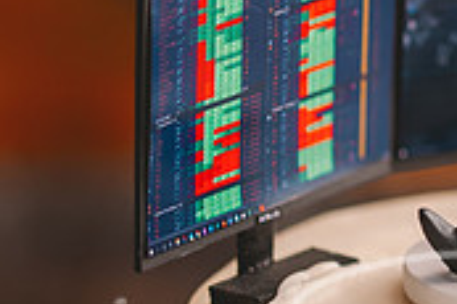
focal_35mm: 352
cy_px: 58
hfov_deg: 5.8
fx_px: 4464
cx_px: 552
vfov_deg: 3.9
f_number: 3
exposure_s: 1/200
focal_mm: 105
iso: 800
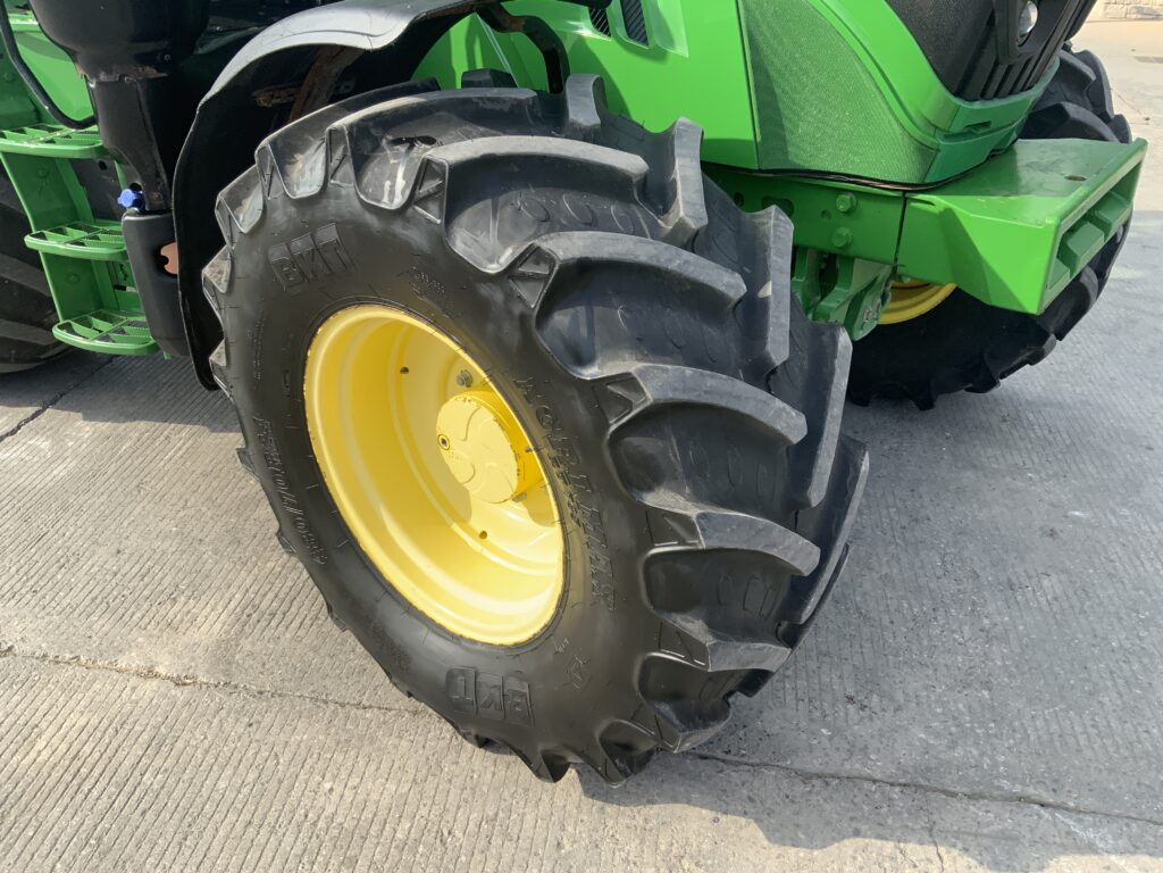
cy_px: 436
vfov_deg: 48.2
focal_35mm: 29
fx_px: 974
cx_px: 582
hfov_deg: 61.7
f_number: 1.8
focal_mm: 3
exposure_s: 1/491
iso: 16
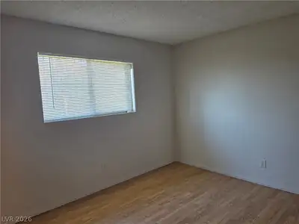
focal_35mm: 23
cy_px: 112
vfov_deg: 58.9
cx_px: 150
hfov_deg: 73.9
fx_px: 199
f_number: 1.4
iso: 100
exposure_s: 1/120
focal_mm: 6.5
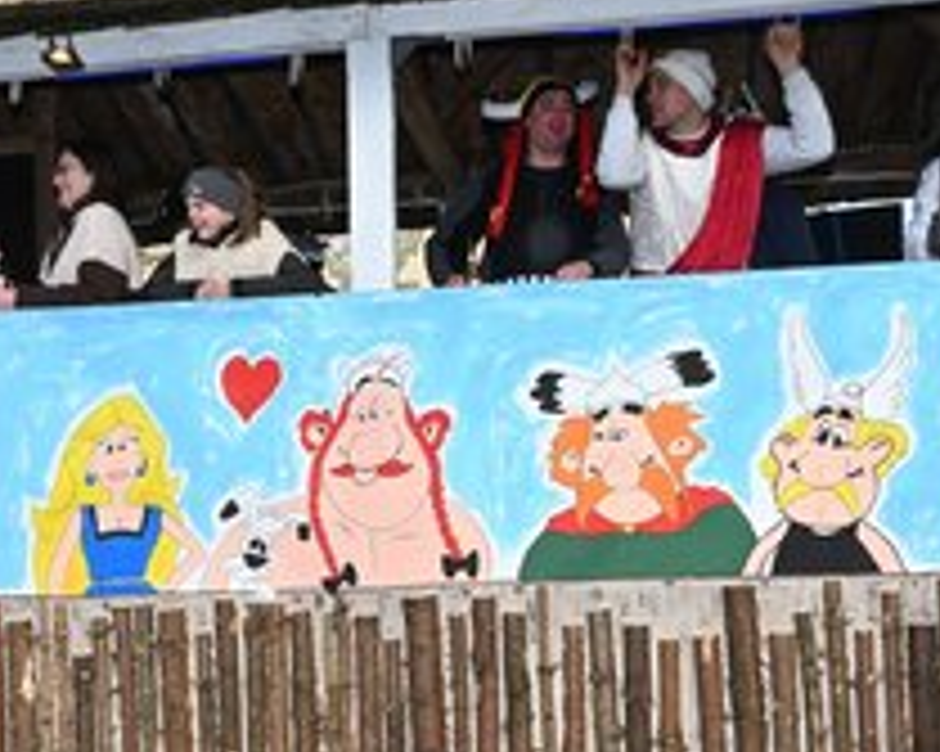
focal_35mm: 43
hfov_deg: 42.8
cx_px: 409
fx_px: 1196
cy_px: 464
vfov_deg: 34.7
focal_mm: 24
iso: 1000
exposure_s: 1/200
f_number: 22
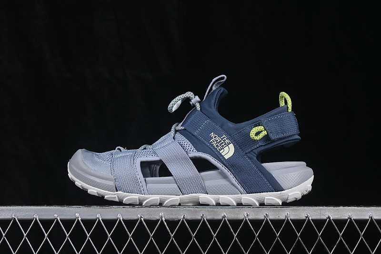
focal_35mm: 75
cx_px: 190
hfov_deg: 27.0
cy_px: 127
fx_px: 794
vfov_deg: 18.2
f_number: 8
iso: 160
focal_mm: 50
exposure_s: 1/80
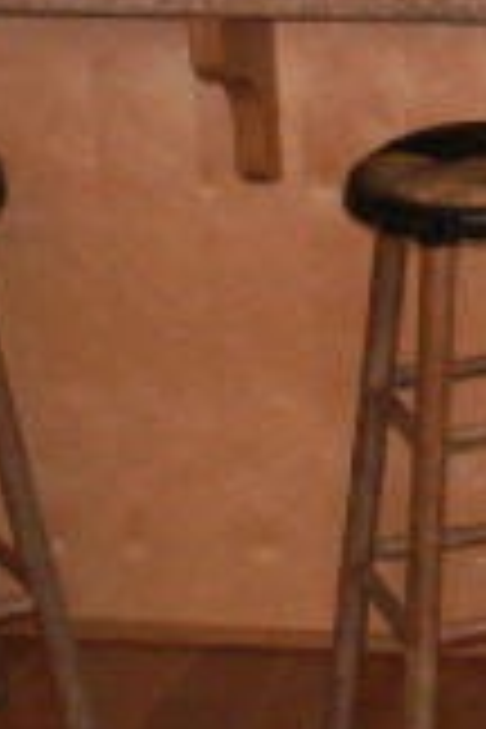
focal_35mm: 144
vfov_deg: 14.0
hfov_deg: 8.9
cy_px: -9
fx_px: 2916
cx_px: 1017
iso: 160
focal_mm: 5.86
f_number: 2.8
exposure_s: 1/40
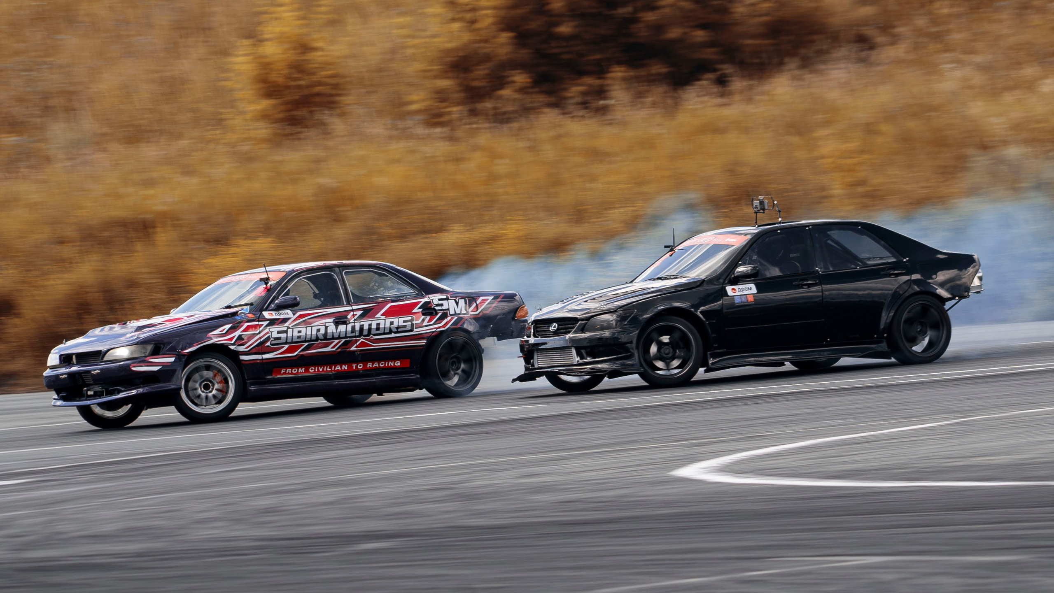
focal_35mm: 310
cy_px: 321
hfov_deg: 7.0
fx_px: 8659
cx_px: 602
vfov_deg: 3.9
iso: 100
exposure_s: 1/125
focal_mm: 140
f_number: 9
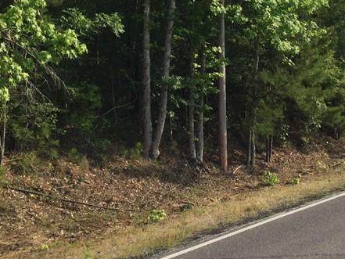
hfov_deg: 26.7
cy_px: 26
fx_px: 718
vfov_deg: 20.1
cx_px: 250
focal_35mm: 72
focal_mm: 3.3
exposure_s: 1/959
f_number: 2.4
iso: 25
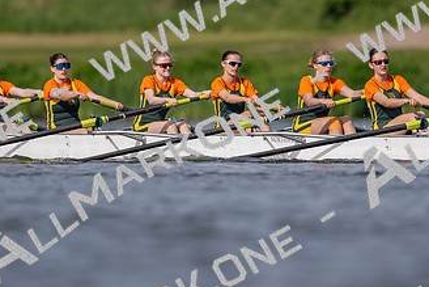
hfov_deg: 1.9
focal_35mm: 1060
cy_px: 85
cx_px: 251
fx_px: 12637
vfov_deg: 1.3
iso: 250
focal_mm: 600
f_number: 4
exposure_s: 1/2500
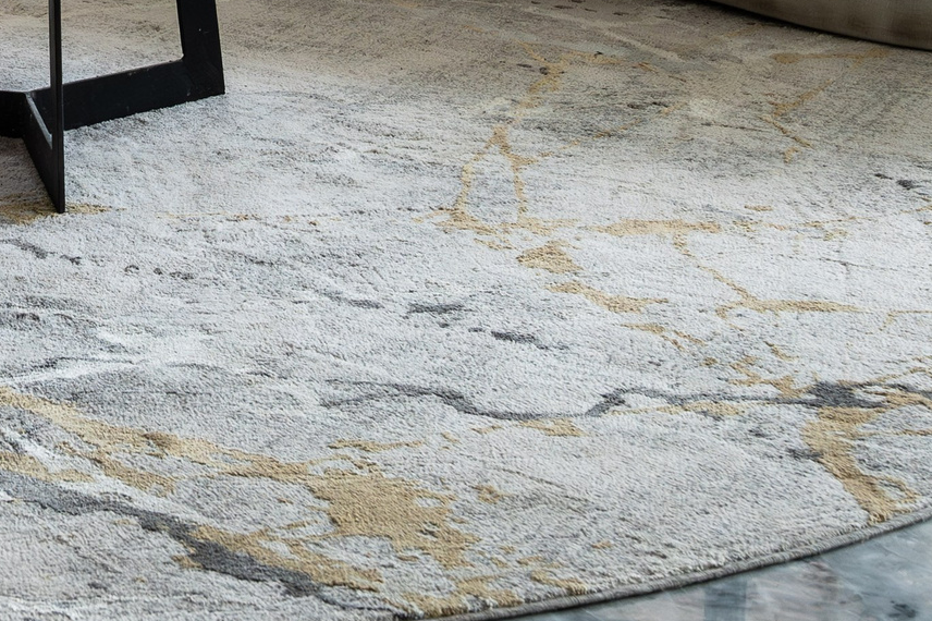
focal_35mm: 129
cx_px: 11
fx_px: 3338
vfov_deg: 10.4
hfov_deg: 15.6
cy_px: -169
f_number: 8
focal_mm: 41
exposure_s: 1/100
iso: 1000
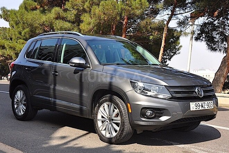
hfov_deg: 35.1
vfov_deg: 23.7
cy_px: 76
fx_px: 362
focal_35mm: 57
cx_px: 114
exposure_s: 1/200
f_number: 18
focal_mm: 38
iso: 640
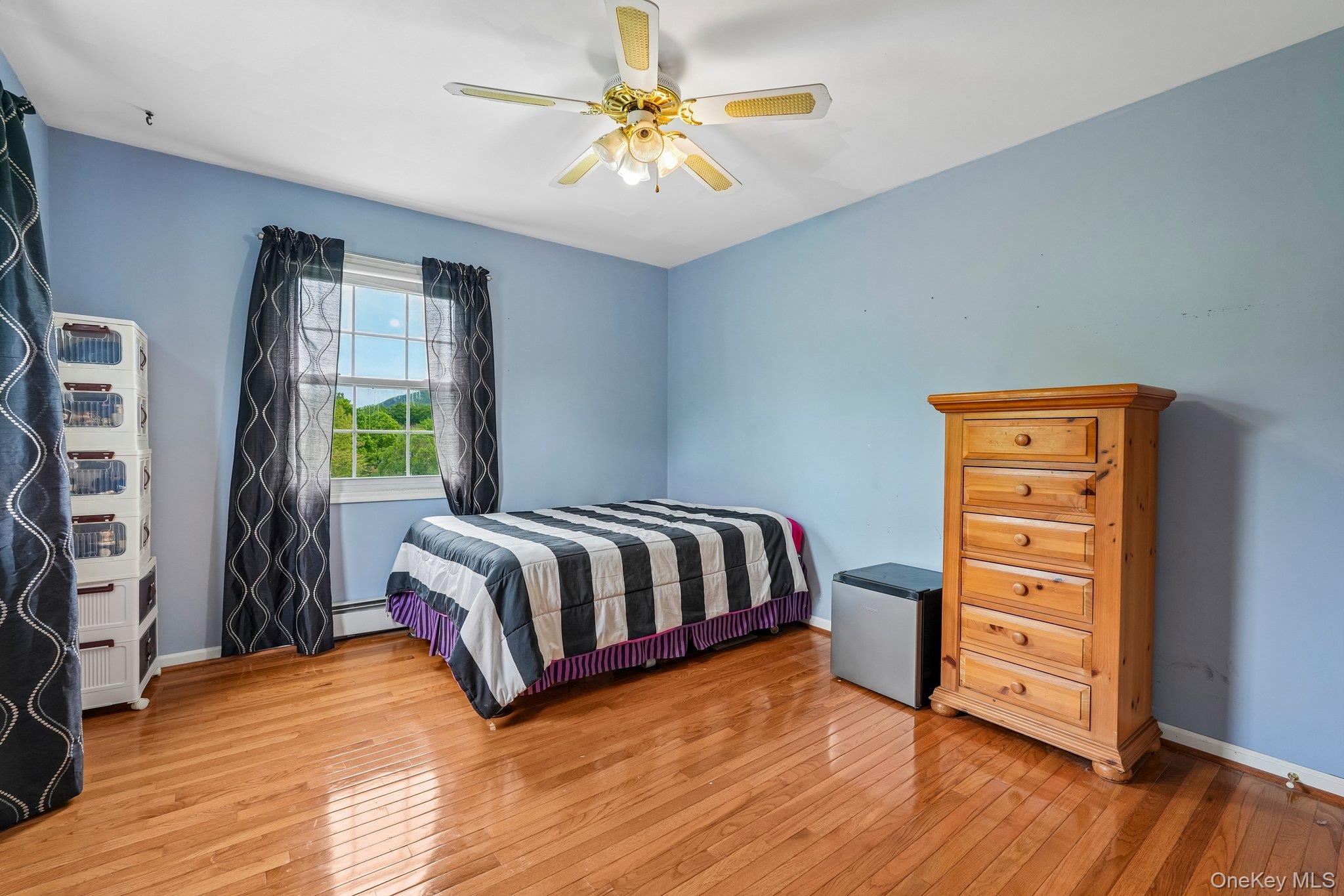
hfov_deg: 96.7
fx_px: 597
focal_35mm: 16
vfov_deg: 73.7
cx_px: 672
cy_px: 448
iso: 400
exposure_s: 1/20
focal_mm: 16
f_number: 8
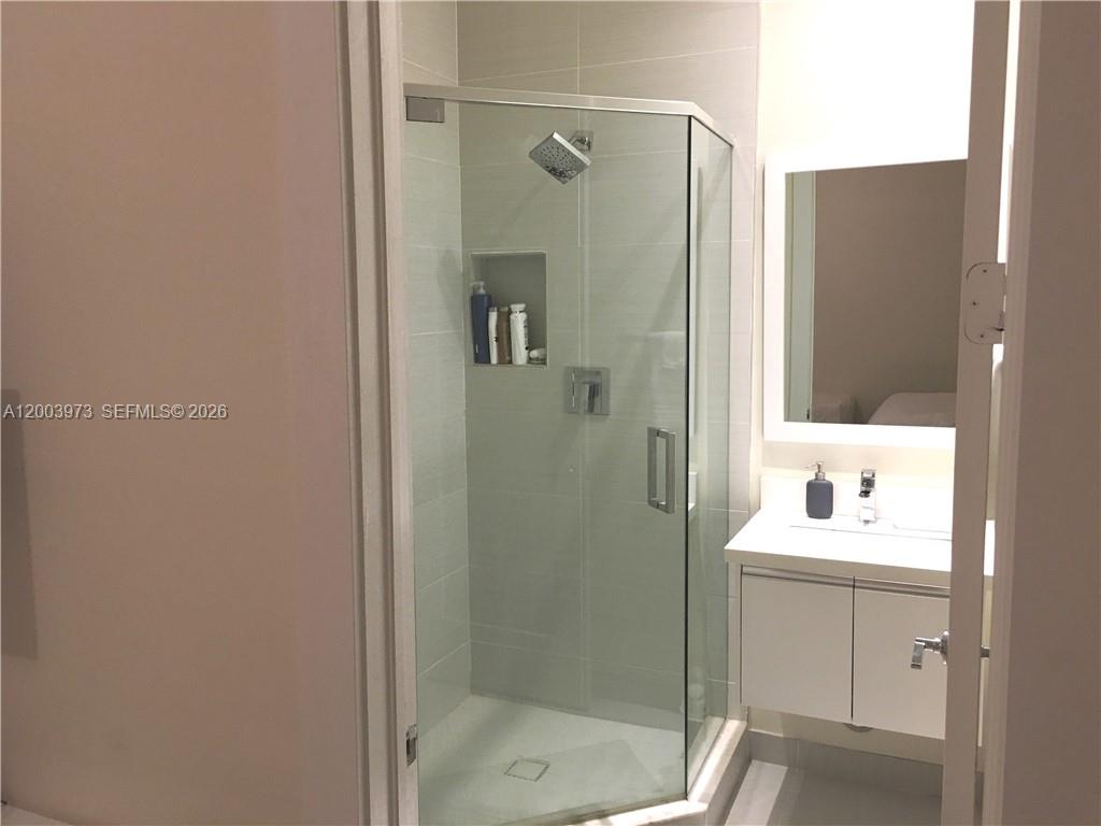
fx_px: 922
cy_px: 413
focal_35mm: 29
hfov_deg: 61.7
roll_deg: +1.3
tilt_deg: -5.8
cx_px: 550
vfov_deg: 48.2
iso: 40
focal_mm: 4.15
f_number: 2.2
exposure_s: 1/15
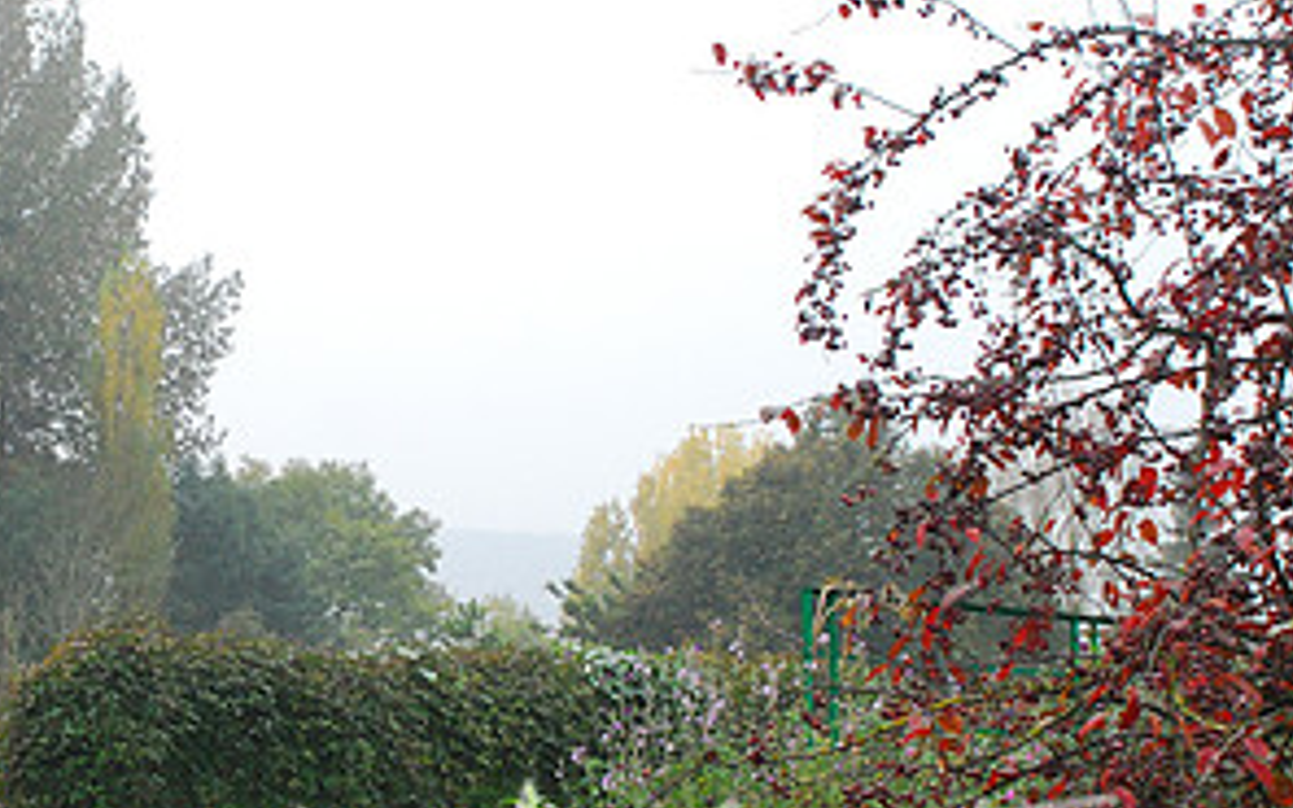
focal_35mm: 105
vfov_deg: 12.4
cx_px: 192
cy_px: 533
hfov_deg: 19.5
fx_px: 3700
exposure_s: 1/160
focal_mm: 35
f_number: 6.3
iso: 800
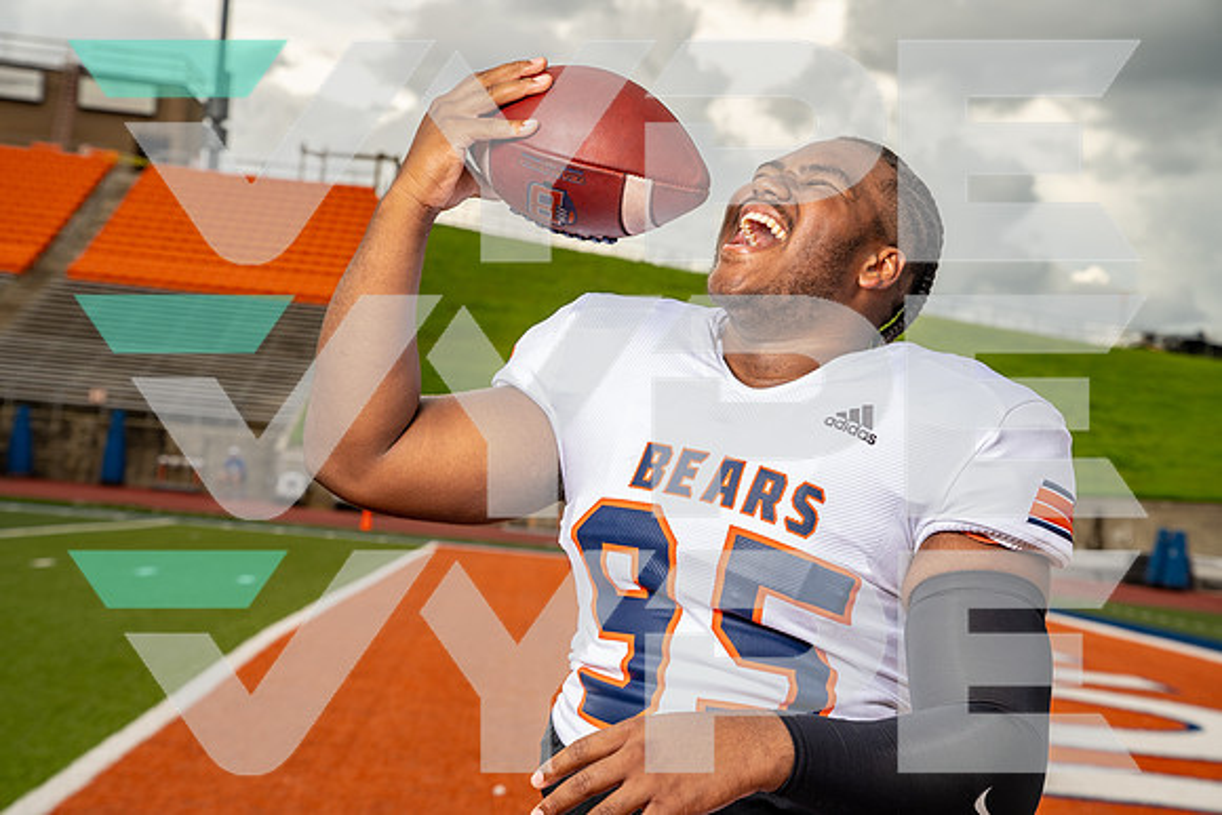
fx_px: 2037
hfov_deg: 33.4
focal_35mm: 60
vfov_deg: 22.6
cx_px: 611
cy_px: 408
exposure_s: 1/250
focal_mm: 60
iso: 100
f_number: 5.6
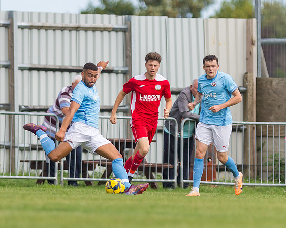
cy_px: 134
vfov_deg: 1.8
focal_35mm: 870
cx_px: 108
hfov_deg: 2.2
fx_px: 7361
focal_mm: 300
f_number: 2.8
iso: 100
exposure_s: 1/2500
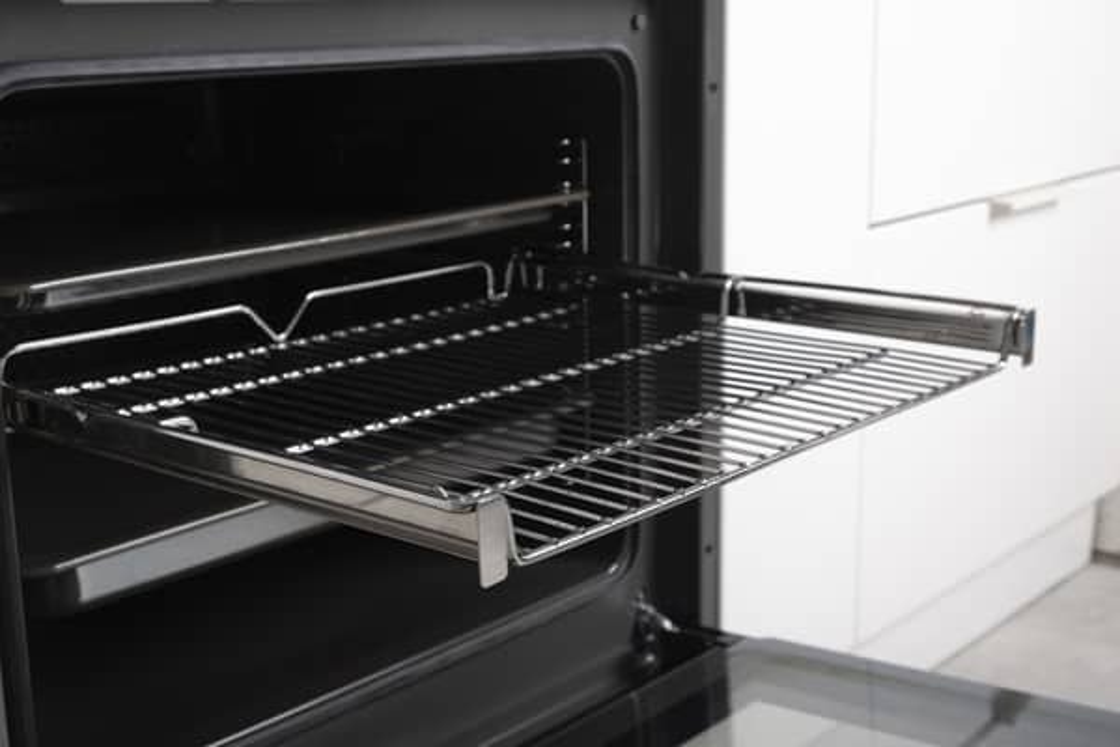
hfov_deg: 40.3
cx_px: 560
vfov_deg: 27.5
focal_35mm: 49
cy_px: 374
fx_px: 1524
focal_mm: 32.9
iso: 125
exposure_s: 1/180
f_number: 8
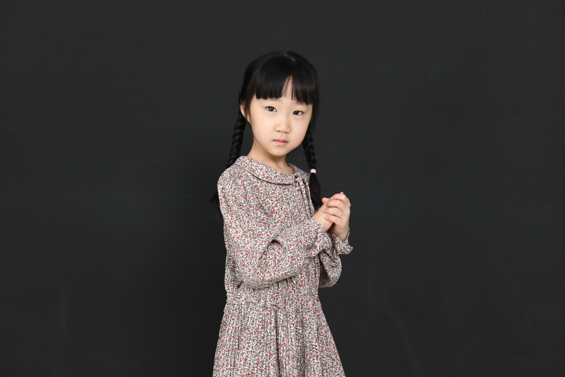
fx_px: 910
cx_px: 282
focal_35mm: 58
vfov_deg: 23.4
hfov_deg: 34.5
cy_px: 188
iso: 640
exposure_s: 1/100
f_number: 7.1
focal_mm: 58
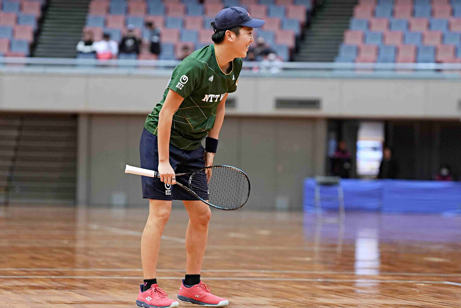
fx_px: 2474
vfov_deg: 7.1
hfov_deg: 10.6
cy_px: 154
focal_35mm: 193
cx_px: 230
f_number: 2.8
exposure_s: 1/400
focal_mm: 129
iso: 1600
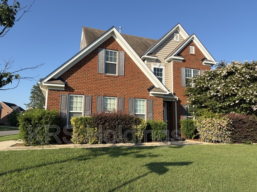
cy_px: 96
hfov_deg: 67.3
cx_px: 128
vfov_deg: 53.1
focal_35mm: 26
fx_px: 193
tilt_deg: +8.9
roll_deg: +0.2
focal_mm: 5.96
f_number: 1.6
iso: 50
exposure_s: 1/2538
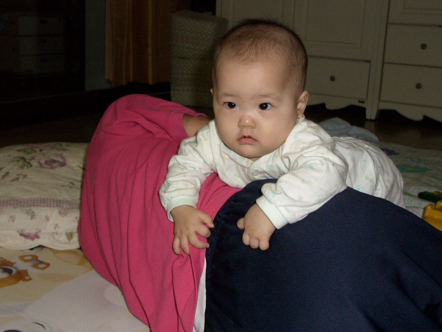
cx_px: 221
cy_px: 166
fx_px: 549
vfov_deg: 33.6
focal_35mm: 43
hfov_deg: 43.9
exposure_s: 1/60
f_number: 3
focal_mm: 9.2
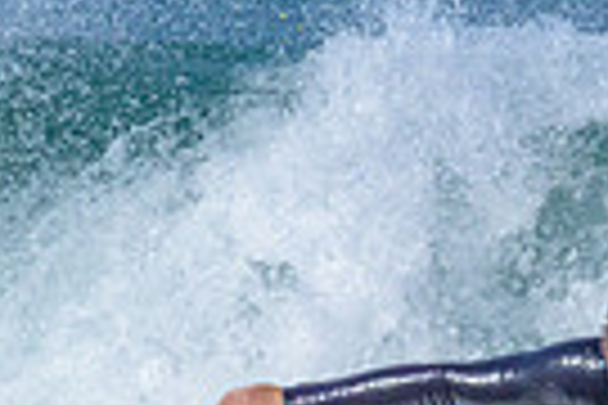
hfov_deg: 0.5
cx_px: 1010
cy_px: 567
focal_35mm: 3847
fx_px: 64966
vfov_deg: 0.4
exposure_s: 1/2000
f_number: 6.3
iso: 2200
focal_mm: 800
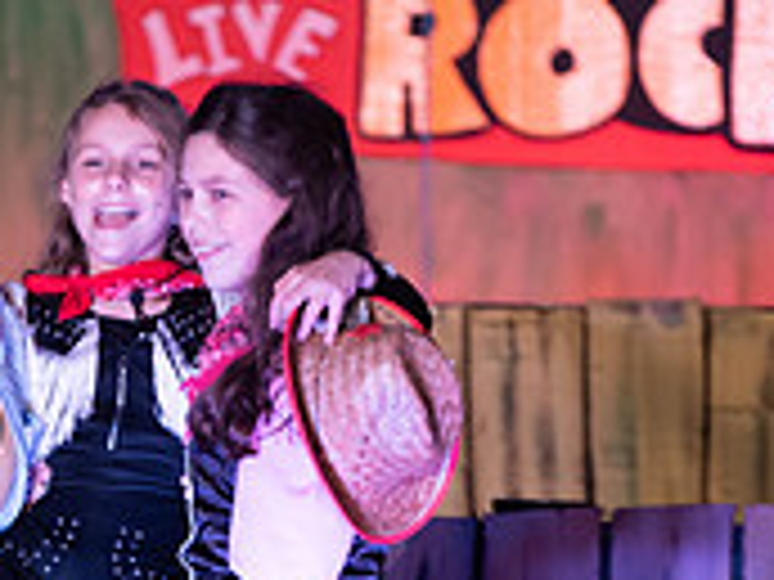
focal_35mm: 437
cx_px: 18
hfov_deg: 4.5
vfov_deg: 3.4
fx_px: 9771
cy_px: 582
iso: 1000
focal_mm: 135
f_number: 2.8
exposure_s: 1/160
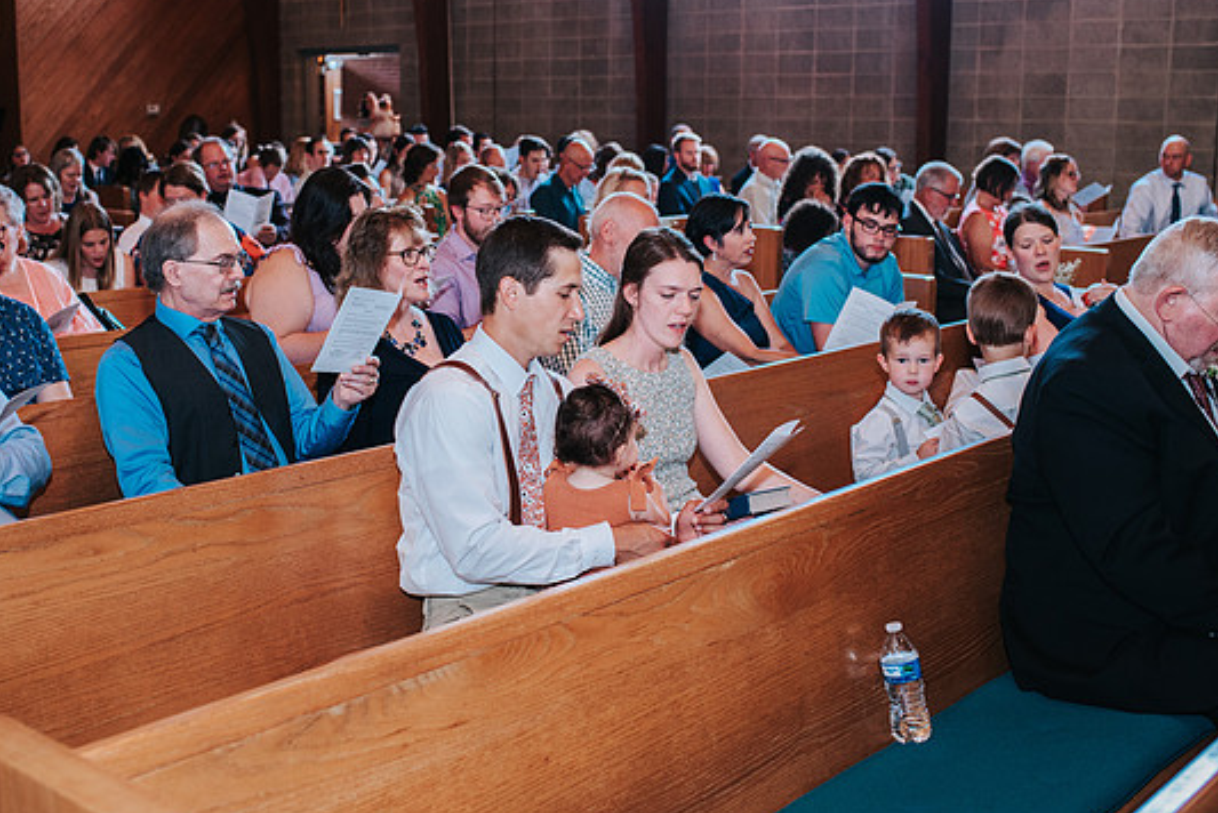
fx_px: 1523
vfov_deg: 29.9
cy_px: 367
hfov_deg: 43.5
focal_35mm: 45
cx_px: 535
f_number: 3.2
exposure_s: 1/125
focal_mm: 35
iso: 1000
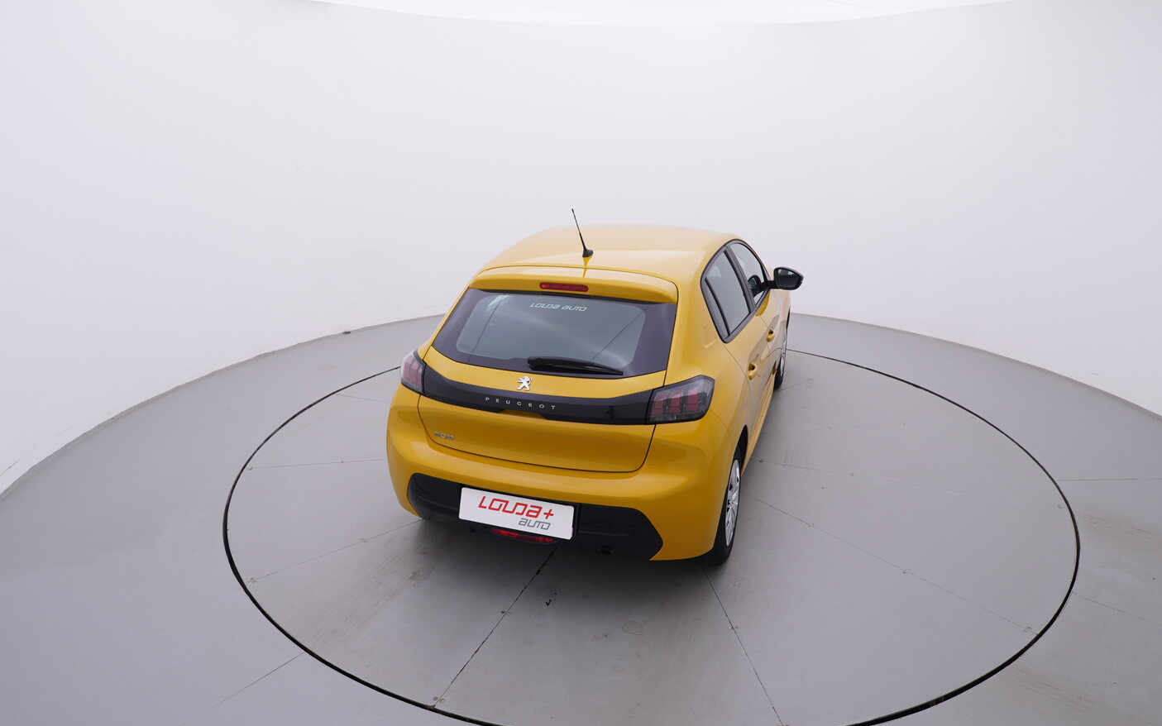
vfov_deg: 52.0
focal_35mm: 24
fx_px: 745
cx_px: 589
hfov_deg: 75.9
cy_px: 371
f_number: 5
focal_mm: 15
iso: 200
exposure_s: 1/80
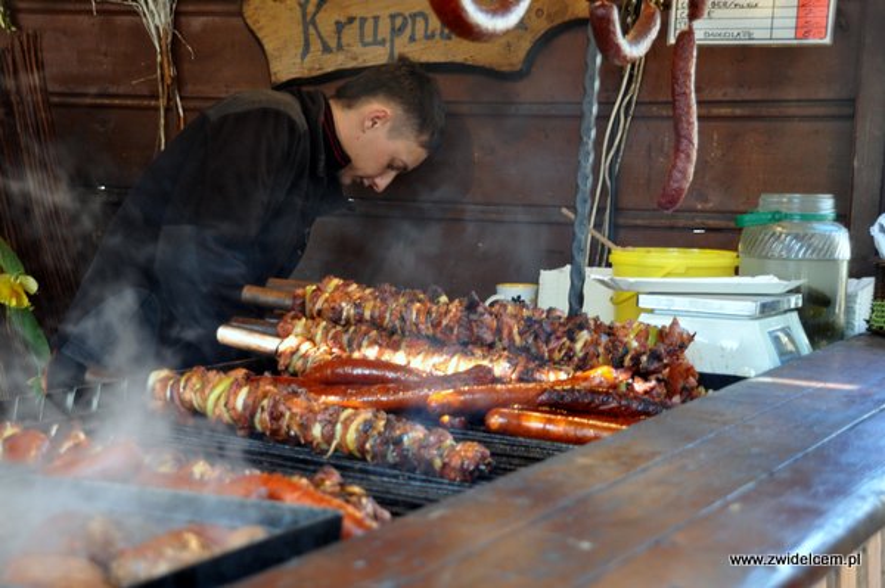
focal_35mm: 75
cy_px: 294
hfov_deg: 27.0
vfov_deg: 18.2
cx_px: 442
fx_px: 1842
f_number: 4.8
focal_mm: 50
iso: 450
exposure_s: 1/60
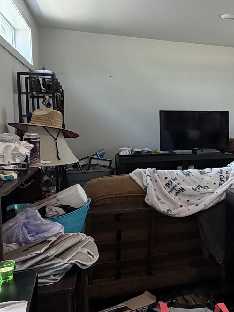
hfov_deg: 26.9
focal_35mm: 44
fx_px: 396
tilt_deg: -3.7
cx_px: 315
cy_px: 144
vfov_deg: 42.9
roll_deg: -0.1
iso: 320
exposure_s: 1/120
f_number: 2.2
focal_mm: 2.22
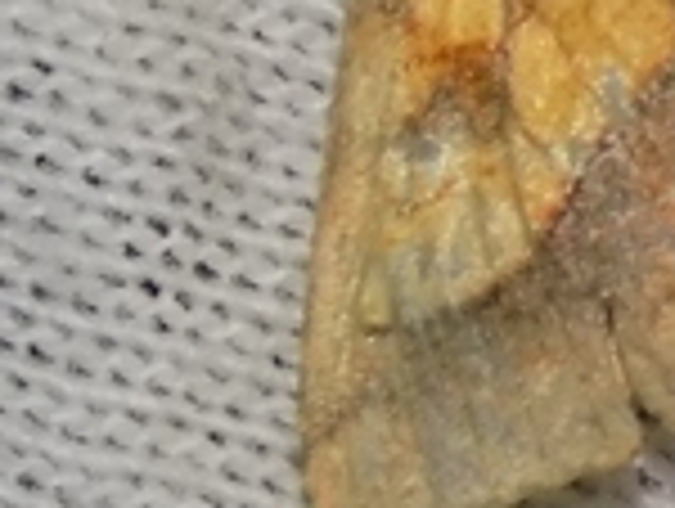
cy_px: 126
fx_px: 24062
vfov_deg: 1.2
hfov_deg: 1.6
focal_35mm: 1232
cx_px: 673
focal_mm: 38.6
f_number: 5.5
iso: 200
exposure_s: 1/30
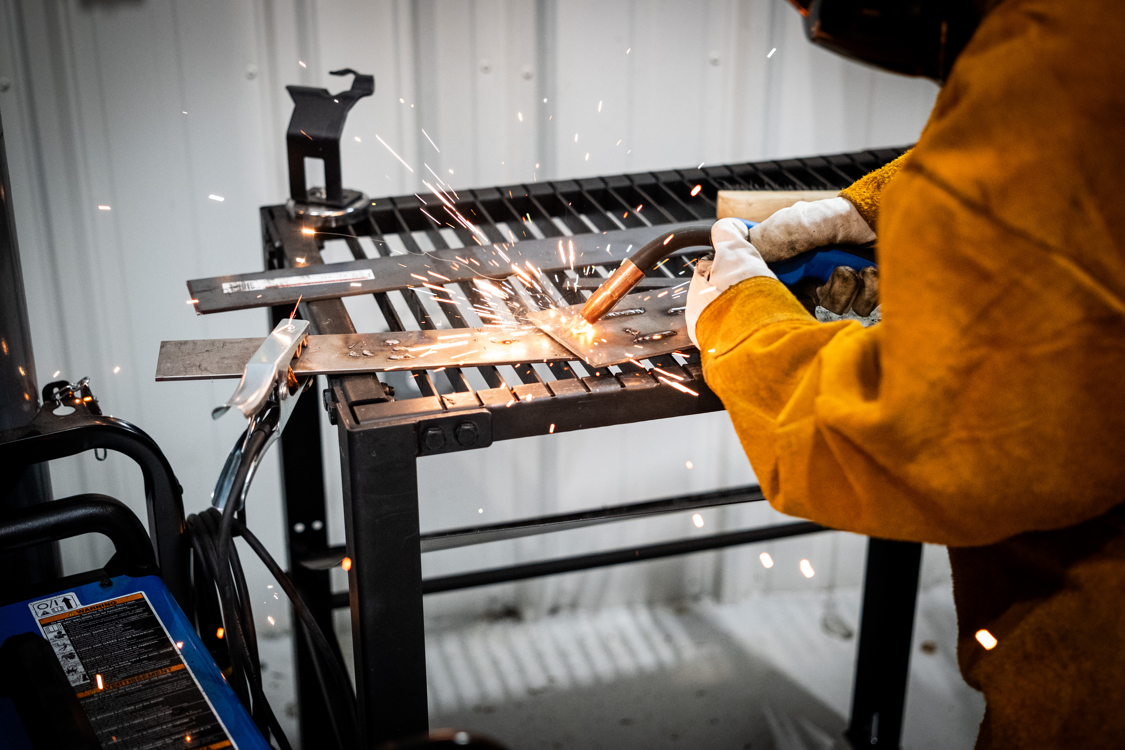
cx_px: 562
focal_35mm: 50
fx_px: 1562
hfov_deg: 39.6
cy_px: 375
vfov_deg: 27.0
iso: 2000
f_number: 1.8
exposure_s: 1/250
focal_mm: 33
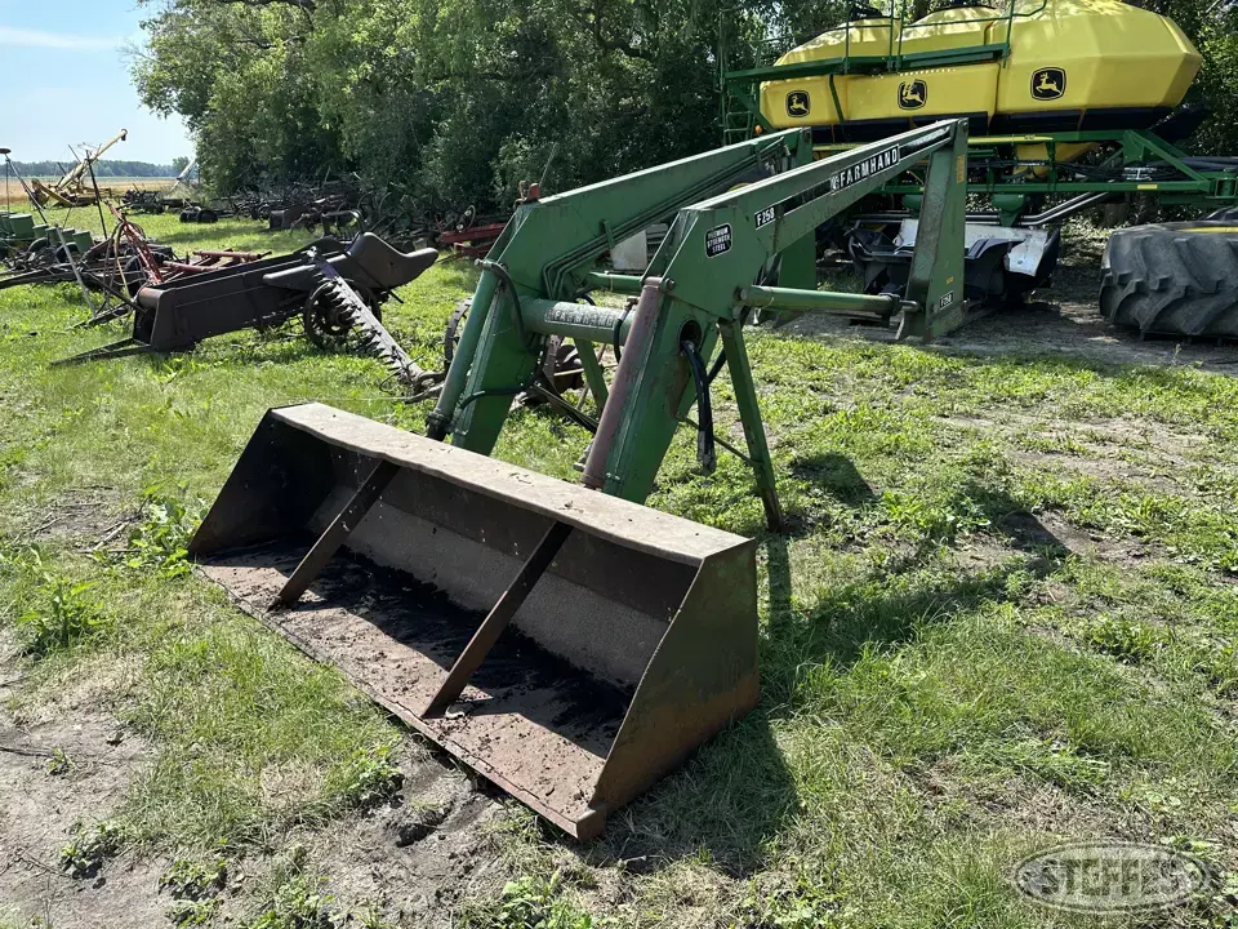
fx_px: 858
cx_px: 619
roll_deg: +1.9
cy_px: 464
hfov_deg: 71.6
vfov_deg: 56.8
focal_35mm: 24
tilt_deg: -15.9
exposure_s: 1/1845
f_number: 1.78
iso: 80
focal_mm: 6.86
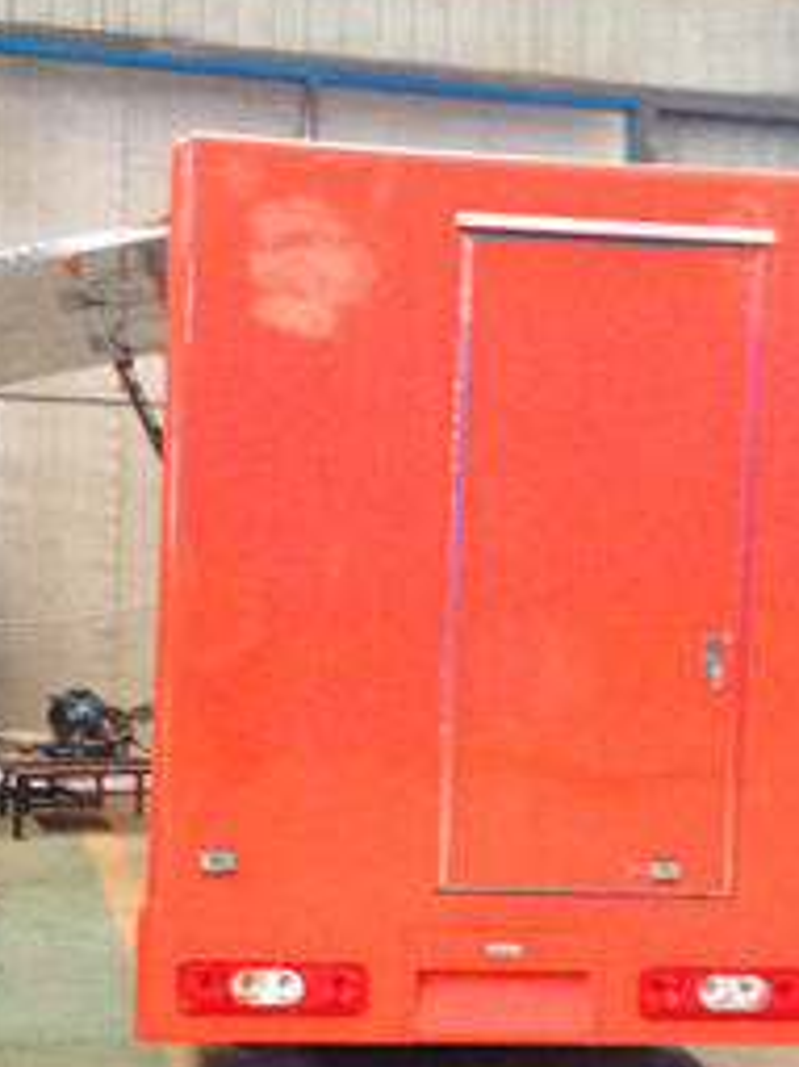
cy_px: 649
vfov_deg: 30.2
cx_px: 435
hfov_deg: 22.9
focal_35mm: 64
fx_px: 1971
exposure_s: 1/17
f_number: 2.4
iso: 400
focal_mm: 4.28
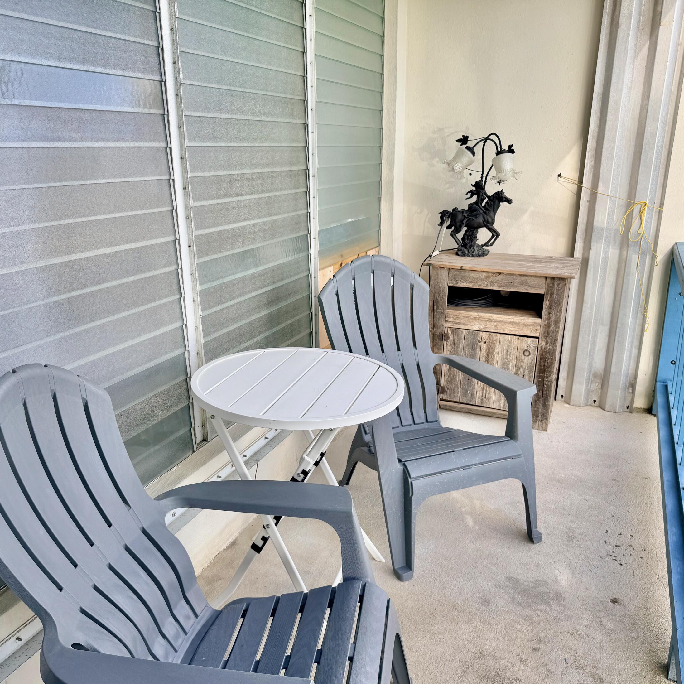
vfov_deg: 55.6
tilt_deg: -15.9
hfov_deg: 55.6
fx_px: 648
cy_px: 344
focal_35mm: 29
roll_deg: +0.7
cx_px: 332
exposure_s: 1/742
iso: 80
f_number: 1.78
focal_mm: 6.76
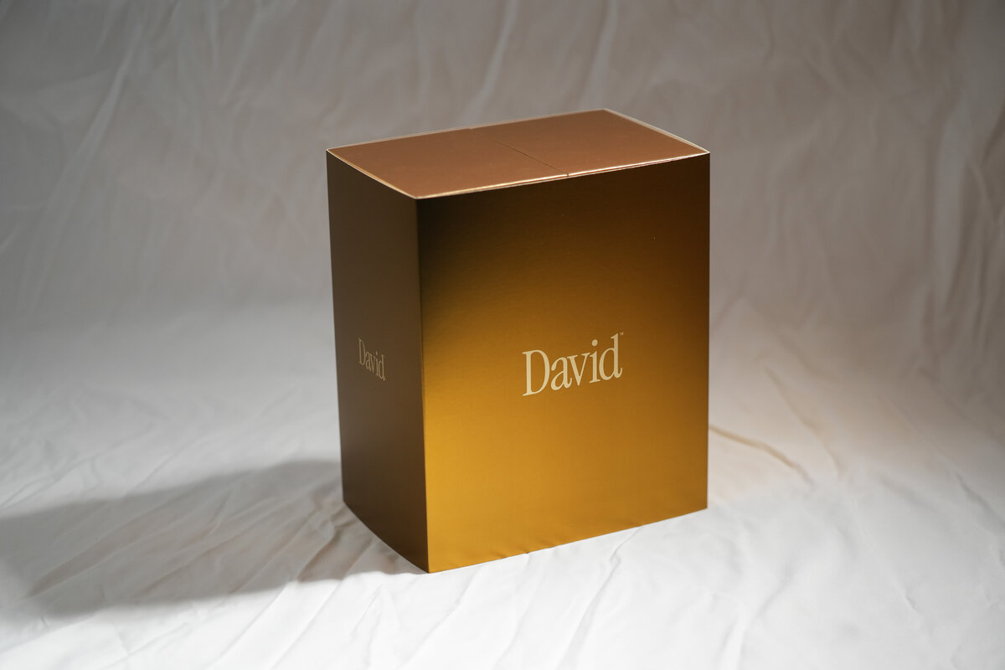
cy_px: 335
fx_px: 2094
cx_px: 502
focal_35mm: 75
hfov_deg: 27.0
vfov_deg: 18.2
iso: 800
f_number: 2.8
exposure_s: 1/5000
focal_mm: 75
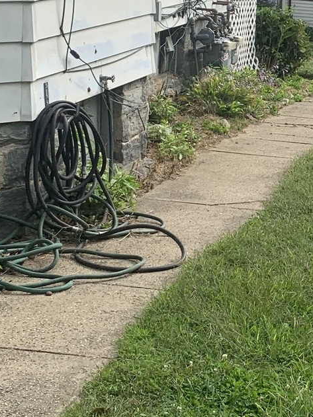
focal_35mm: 95
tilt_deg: -5.6
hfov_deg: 15.0
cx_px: 383
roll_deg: +0.2
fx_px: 1146
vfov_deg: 20.5
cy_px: 111
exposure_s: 1/1779
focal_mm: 4.25
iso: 25
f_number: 1.8
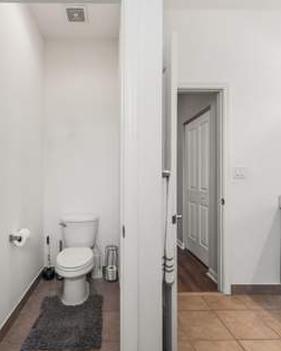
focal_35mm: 20
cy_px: 176
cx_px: 110
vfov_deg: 80.4
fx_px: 208
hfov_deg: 67.3
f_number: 9
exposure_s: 3
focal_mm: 14
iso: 100
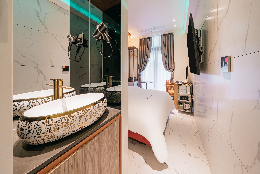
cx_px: 130
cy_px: 87
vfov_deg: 90.0
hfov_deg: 112.6
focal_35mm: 12
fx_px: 87
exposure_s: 1
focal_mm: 12
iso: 100
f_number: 11
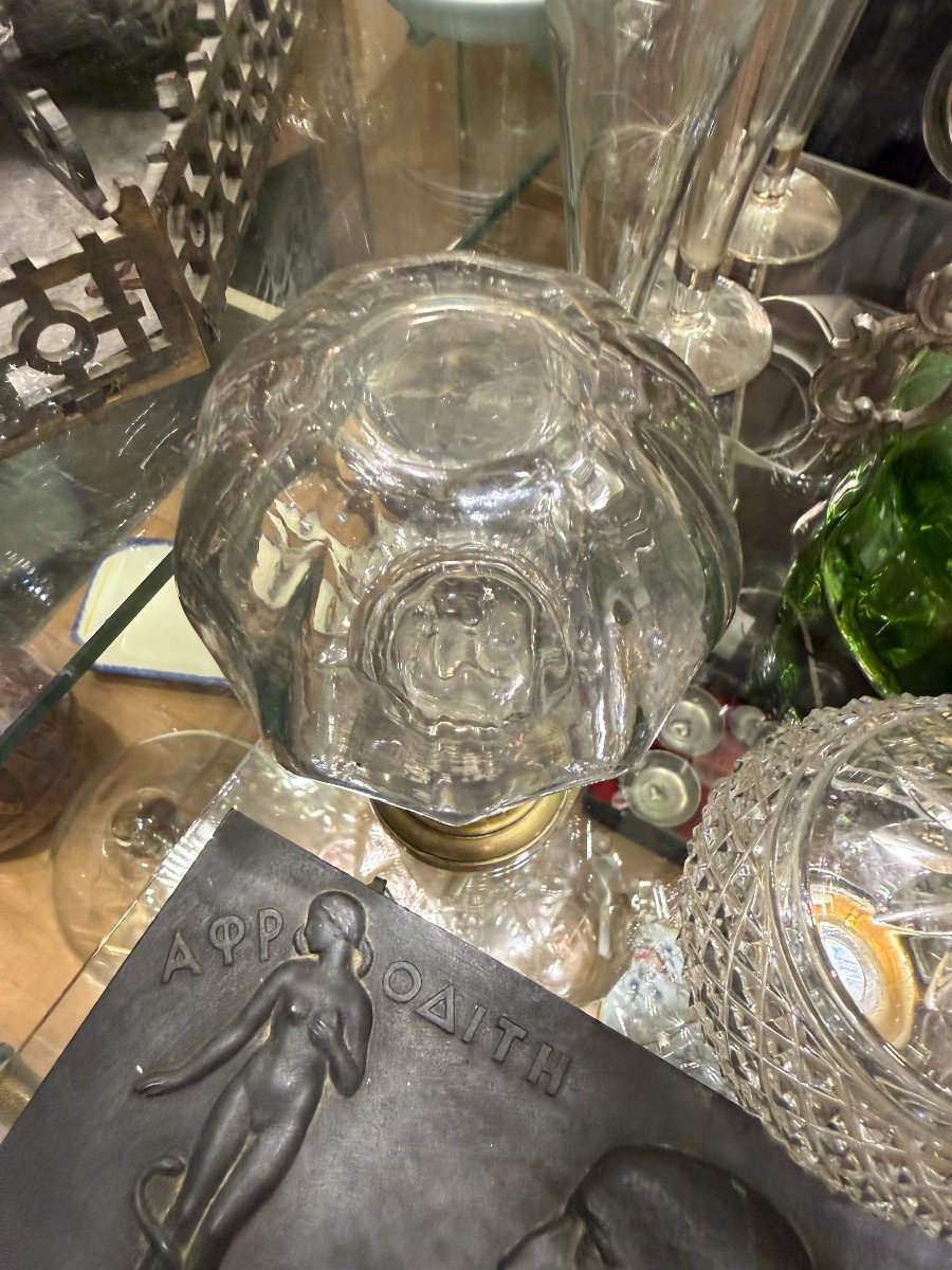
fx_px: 880
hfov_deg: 56.8
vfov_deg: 71.6
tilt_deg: -58.0
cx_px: 476
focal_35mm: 24
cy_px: 635
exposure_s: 1/50
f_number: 2.2
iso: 320
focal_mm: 2.22
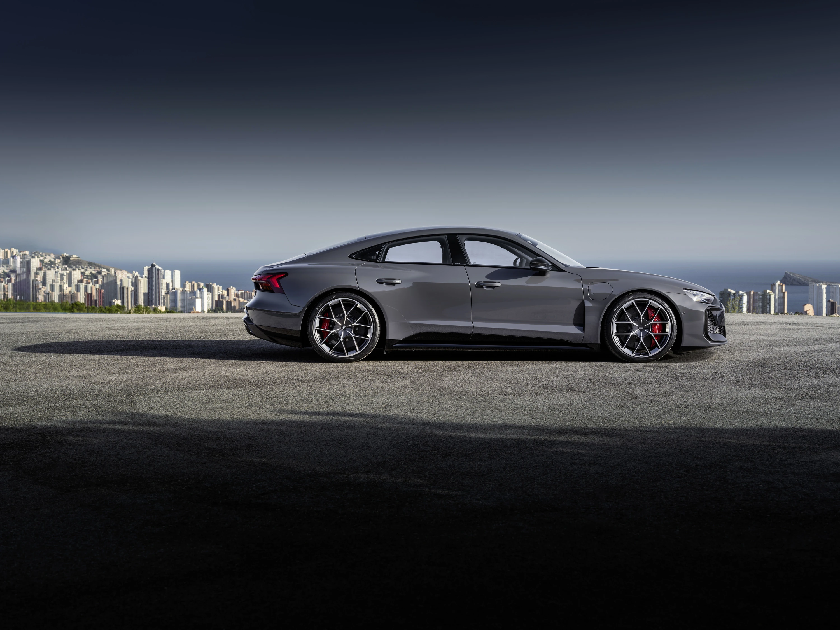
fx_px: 1189
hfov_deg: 38.9
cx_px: 420
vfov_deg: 29.7
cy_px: 315
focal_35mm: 49
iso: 100
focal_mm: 62.4
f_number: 6.4
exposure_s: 1/40
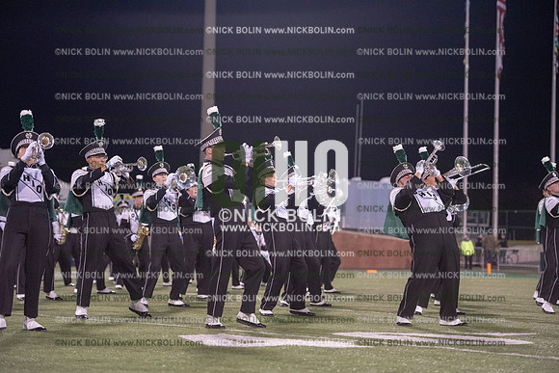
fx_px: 1631
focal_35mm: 105
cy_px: 186
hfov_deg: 19.5
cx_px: 280
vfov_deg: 13.0
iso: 5000
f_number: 3.2
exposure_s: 1/1250
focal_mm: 105
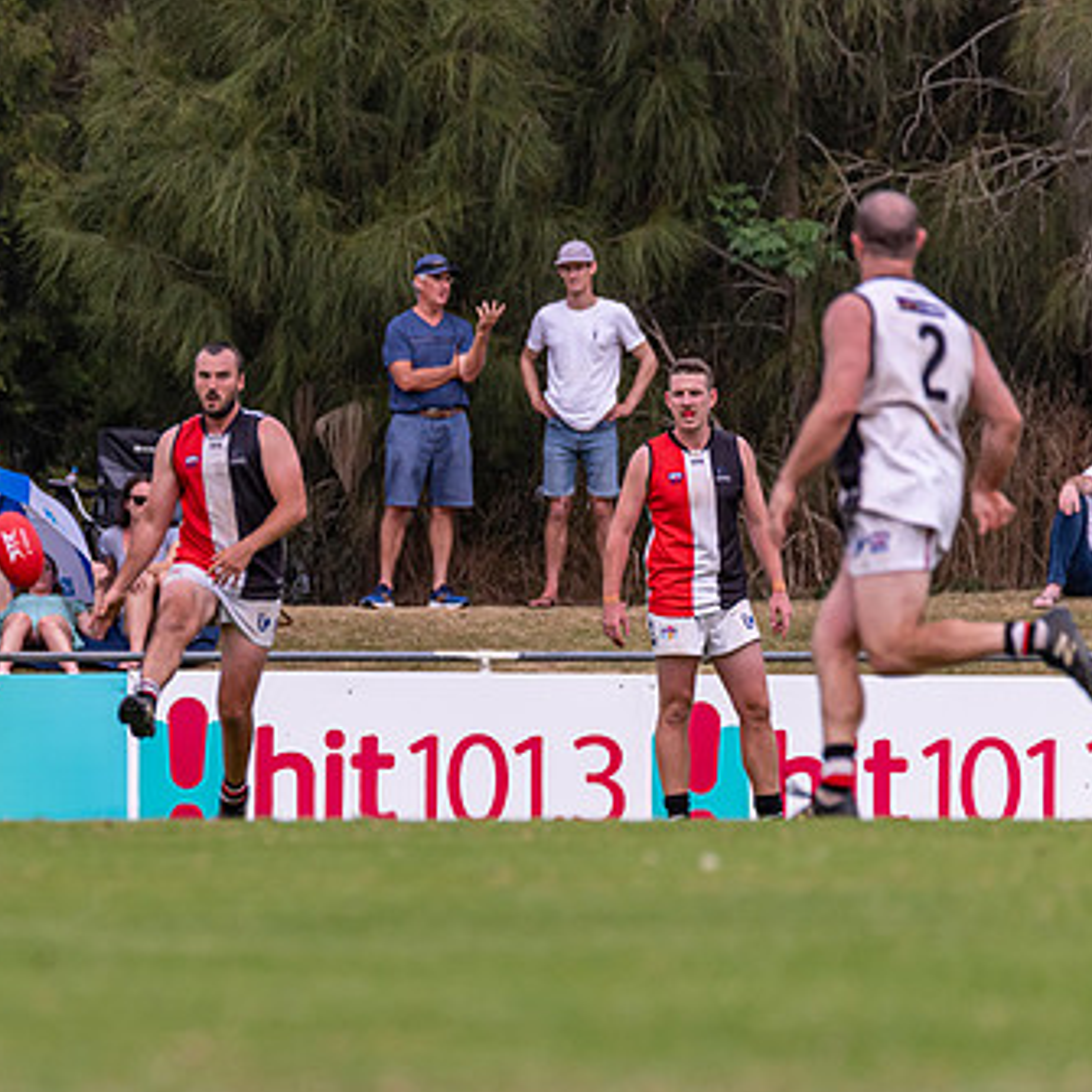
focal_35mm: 806
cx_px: 237
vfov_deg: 2.2
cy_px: 690
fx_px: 28766
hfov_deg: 2.2
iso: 800
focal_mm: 460
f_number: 6.3
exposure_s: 1/1600
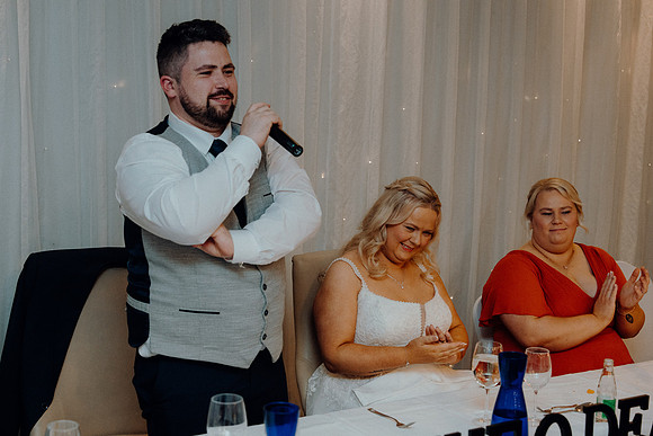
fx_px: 1070
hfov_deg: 33.9
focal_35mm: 59
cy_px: 218
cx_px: 326
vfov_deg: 23.0
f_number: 3.5
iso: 2500
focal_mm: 59
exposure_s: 1/160
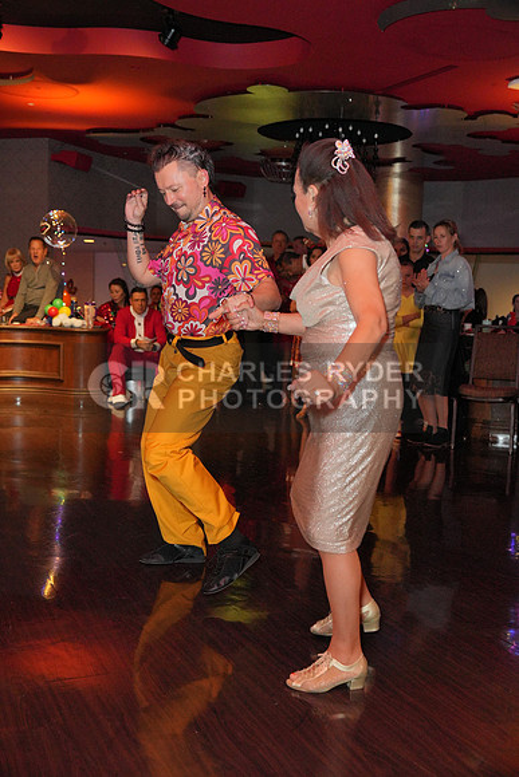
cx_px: 260
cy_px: 388
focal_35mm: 40
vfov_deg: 48.4
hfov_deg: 33.4
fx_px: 864
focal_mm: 40
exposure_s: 1/200
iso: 4000
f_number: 4
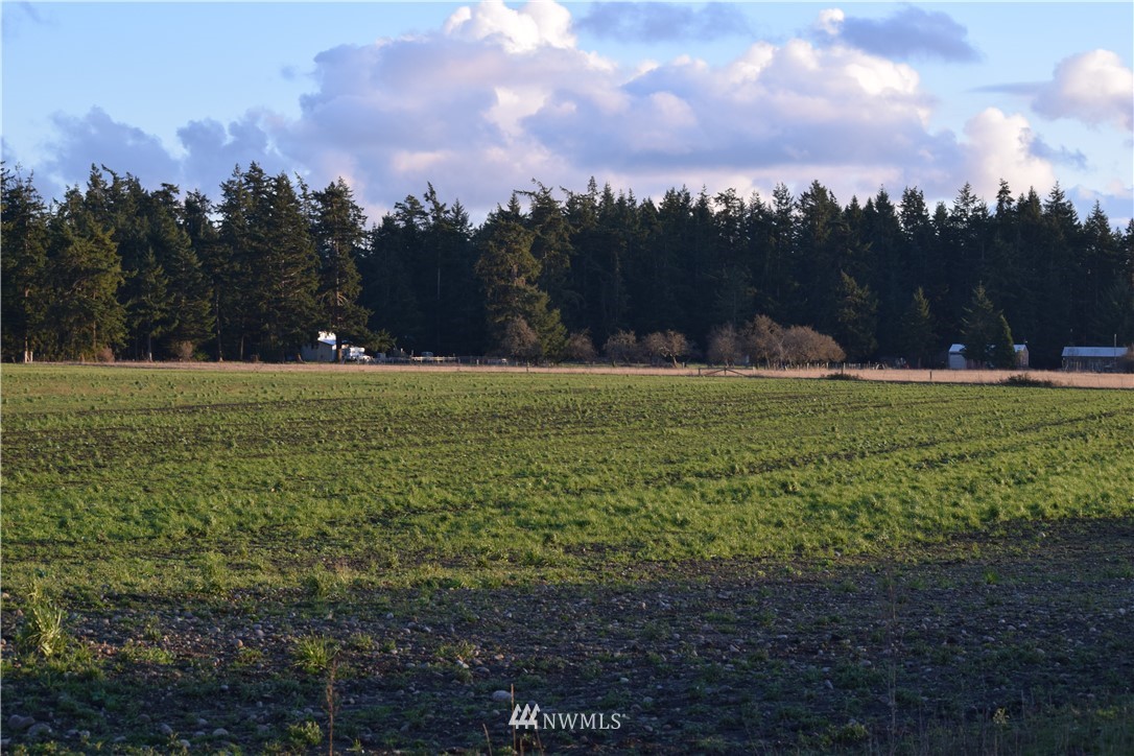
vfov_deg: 16.6
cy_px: 378
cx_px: 567
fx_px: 2599
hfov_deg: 24.6
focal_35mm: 82
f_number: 7.1
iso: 400
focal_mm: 55
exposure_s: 1/200
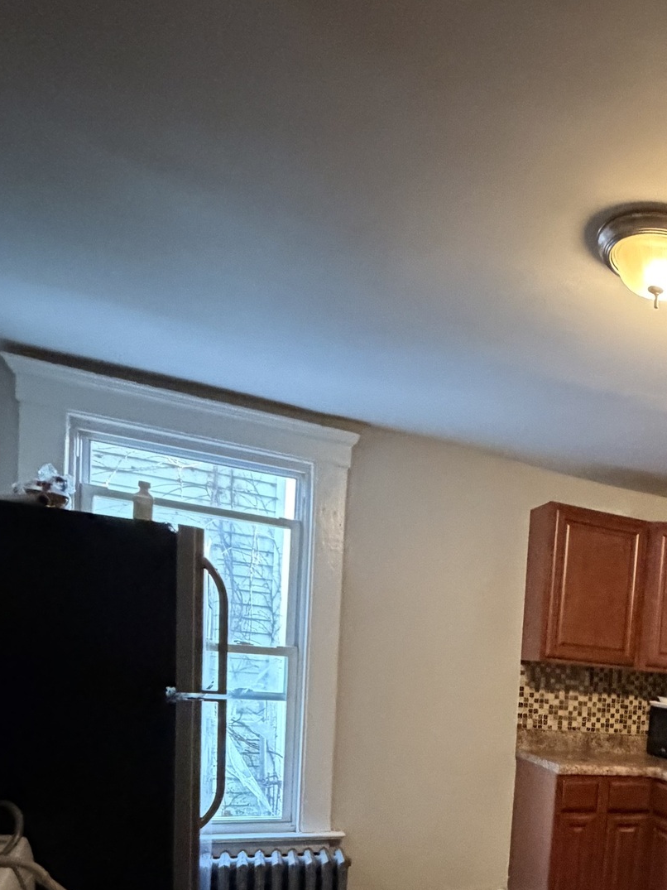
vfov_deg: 54.3
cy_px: 754
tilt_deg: -4.3
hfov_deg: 39.6
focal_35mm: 30
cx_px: 706
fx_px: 771
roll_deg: -4.9
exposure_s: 1/40
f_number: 2.2
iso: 1250
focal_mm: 2.22
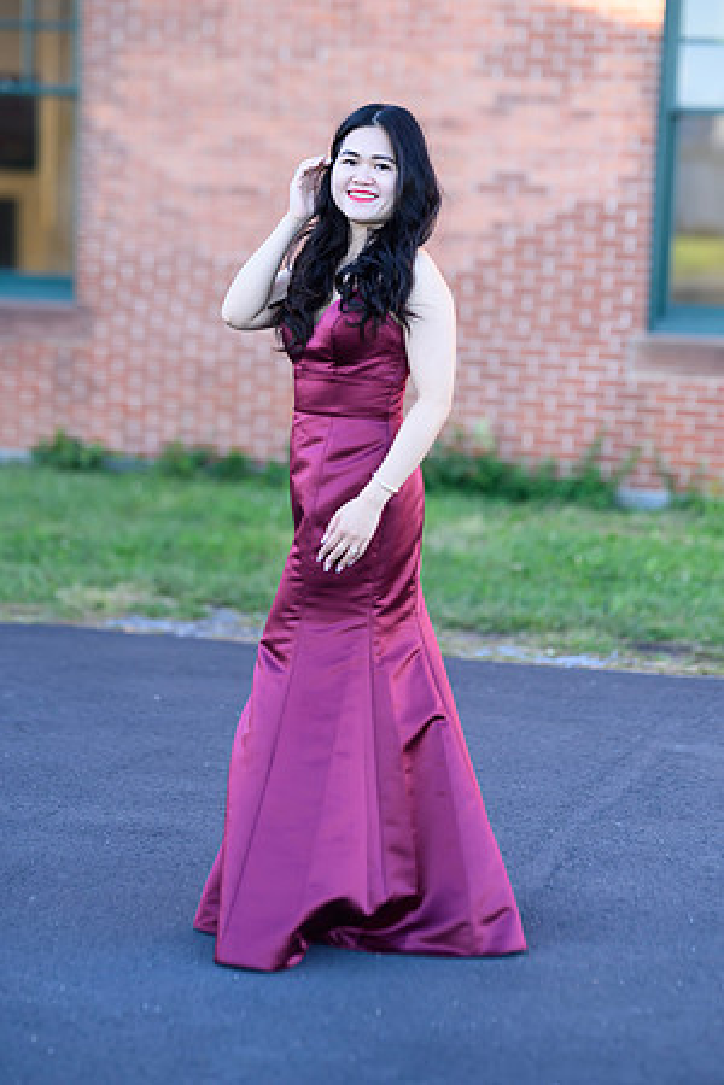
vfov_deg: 23.9
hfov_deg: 16.1
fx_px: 2564
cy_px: 542
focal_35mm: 85
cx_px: 362
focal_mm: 85
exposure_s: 1/1250
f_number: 1.8
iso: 400
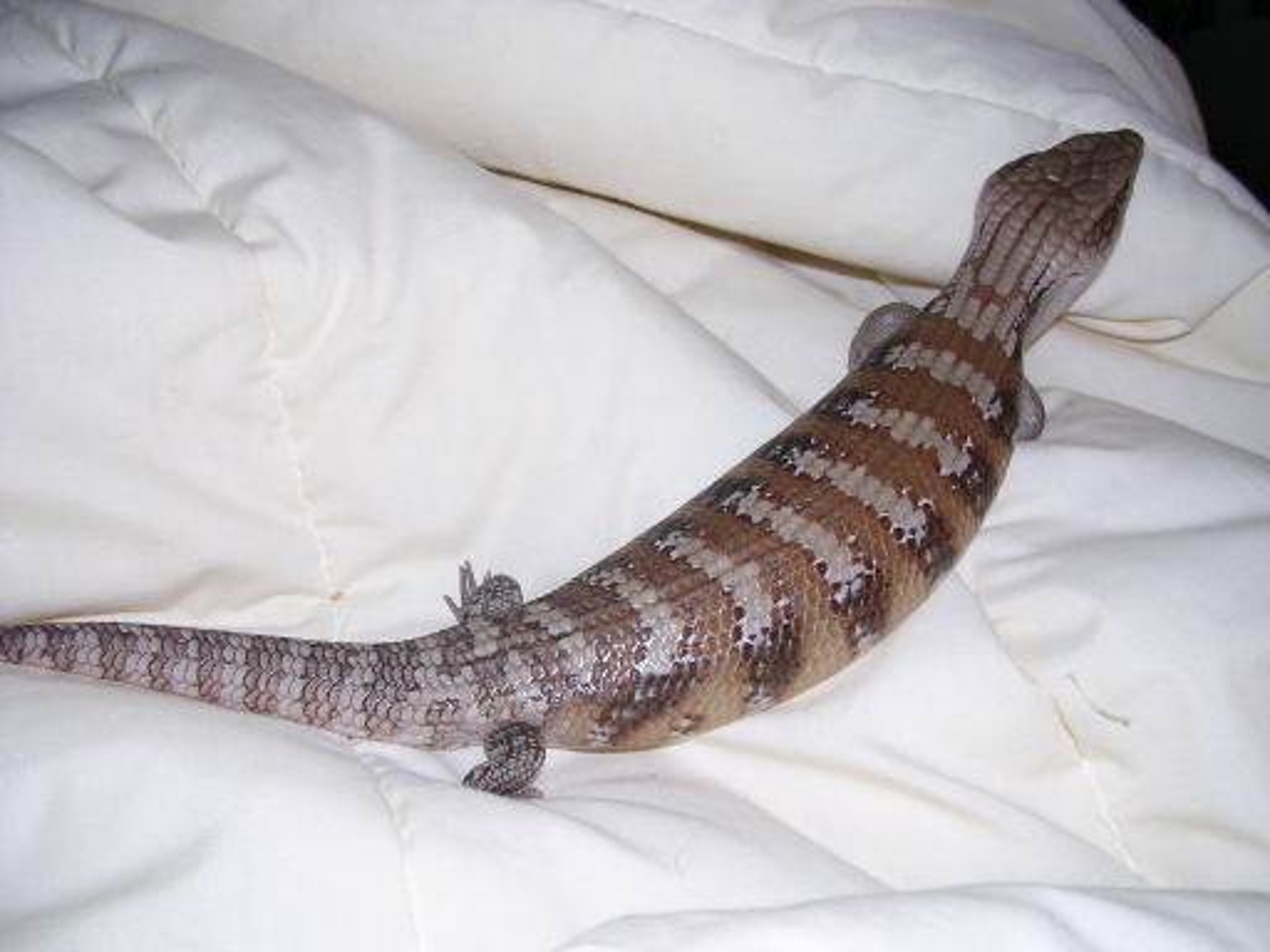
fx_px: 1394
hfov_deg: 49.0
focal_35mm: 38
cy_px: 476
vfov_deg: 37.7
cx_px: 635
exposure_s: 1/60.1
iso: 100
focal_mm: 5.8
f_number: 2.8
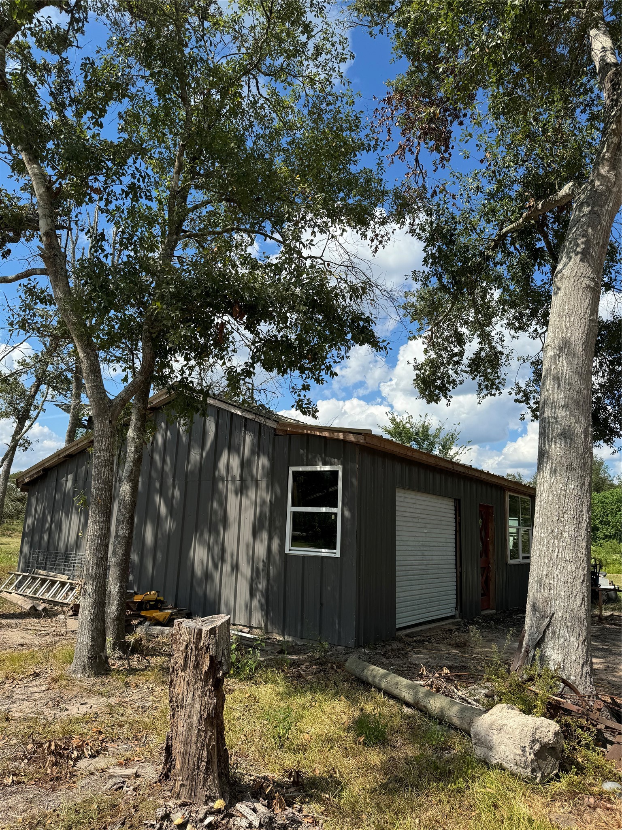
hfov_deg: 56.8
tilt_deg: +12.3
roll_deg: -3.0
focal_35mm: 24
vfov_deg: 71.6
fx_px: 575
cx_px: 311
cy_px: 415
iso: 80
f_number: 1.78
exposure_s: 1/3597
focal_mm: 6.76
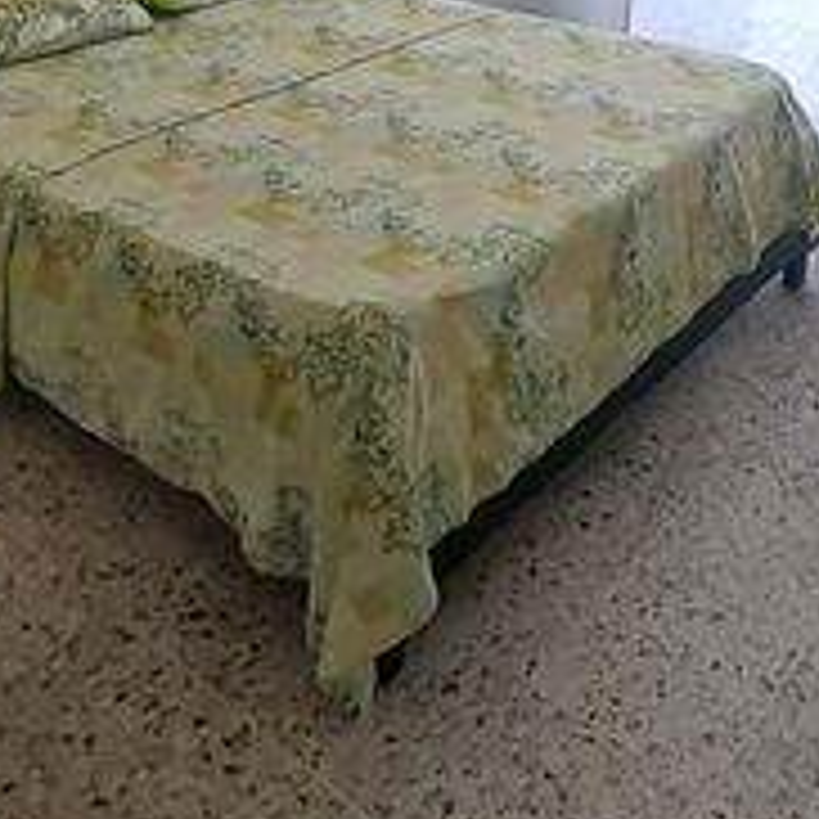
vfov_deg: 34.6
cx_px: 502
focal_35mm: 42
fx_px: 1124
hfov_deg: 39.8
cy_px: -81
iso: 320
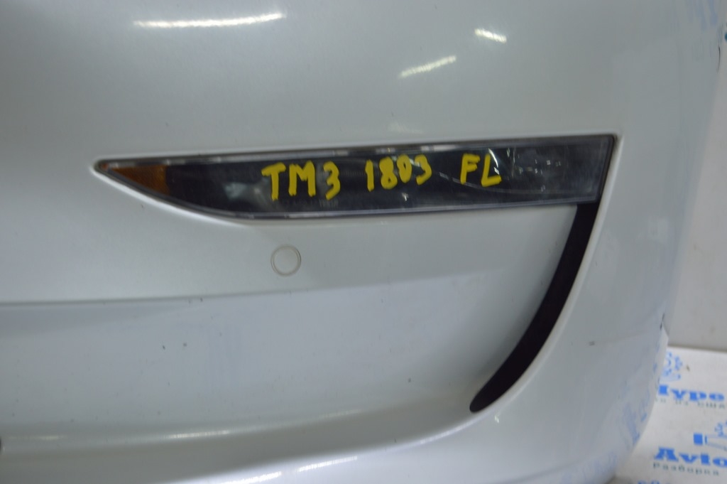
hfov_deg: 35.1
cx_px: 364
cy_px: 242
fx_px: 1150
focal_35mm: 57
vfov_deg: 23.7
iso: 400
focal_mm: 38
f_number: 5.6
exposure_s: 1/20
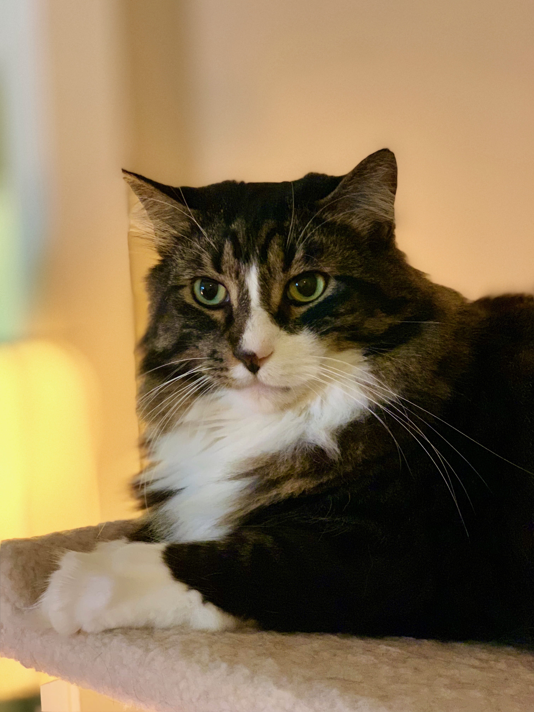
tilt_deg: -1.0
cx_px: 267
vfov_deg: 36.8
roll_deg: +3.1
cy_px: 356
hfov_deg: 28.0
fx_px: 1070
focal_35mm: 52
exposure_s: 1/29
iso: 1000
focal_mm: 6
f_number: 2.4
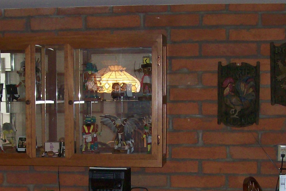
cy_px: 170
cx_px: 105
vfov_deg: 15.9
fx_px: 675
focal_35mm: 85
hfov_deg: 23.8
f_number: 2.7
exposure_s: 1/64
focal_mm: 6
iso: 140
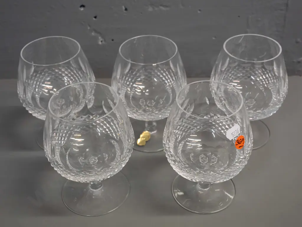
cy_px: 114
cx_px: 151
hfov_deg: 42.9
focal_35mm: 44
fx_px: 384
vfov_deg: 32.9
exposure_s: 1/250
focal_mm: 22
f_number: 5
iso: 2500
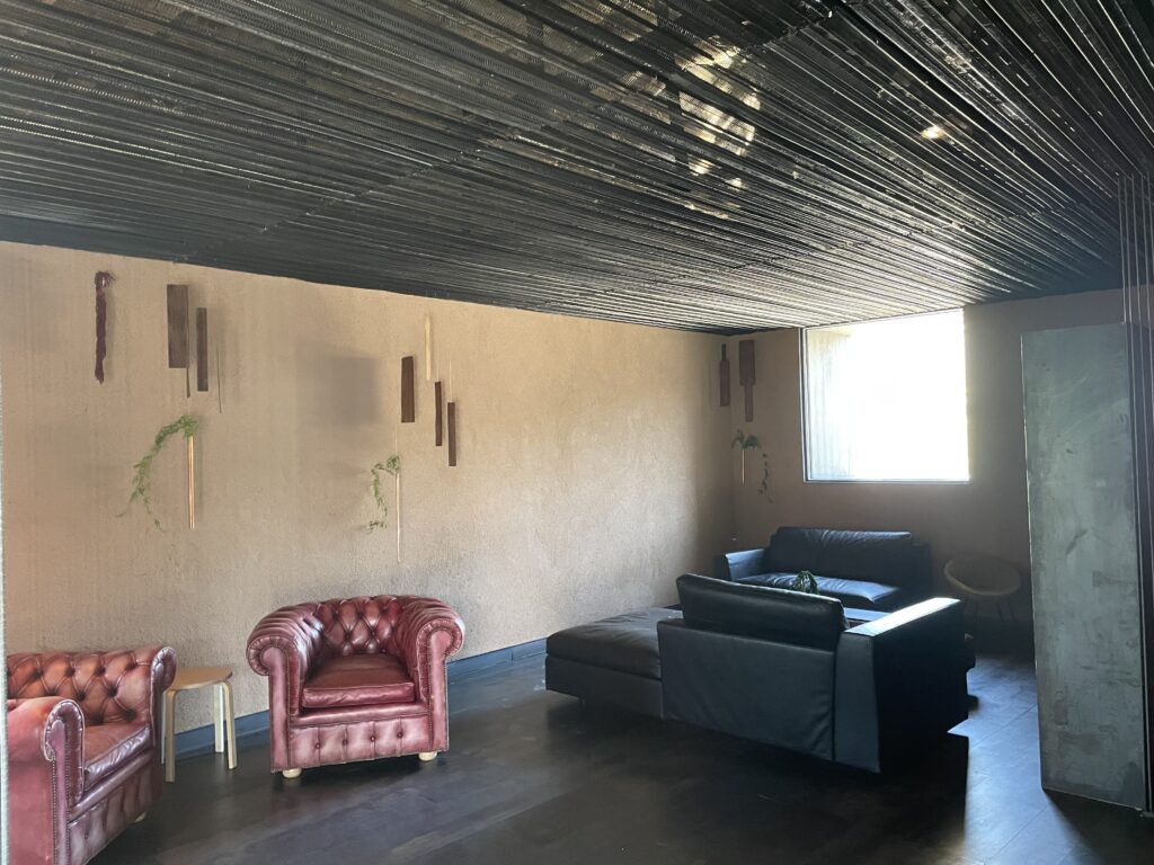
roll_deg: +1.5
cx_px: 577
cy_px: 432
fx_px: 867
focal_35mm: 26
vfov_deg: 53.1
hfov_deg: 67.3
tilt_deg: +1.2
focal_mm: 4.2
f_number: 1.6
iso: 500
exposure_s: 1/60
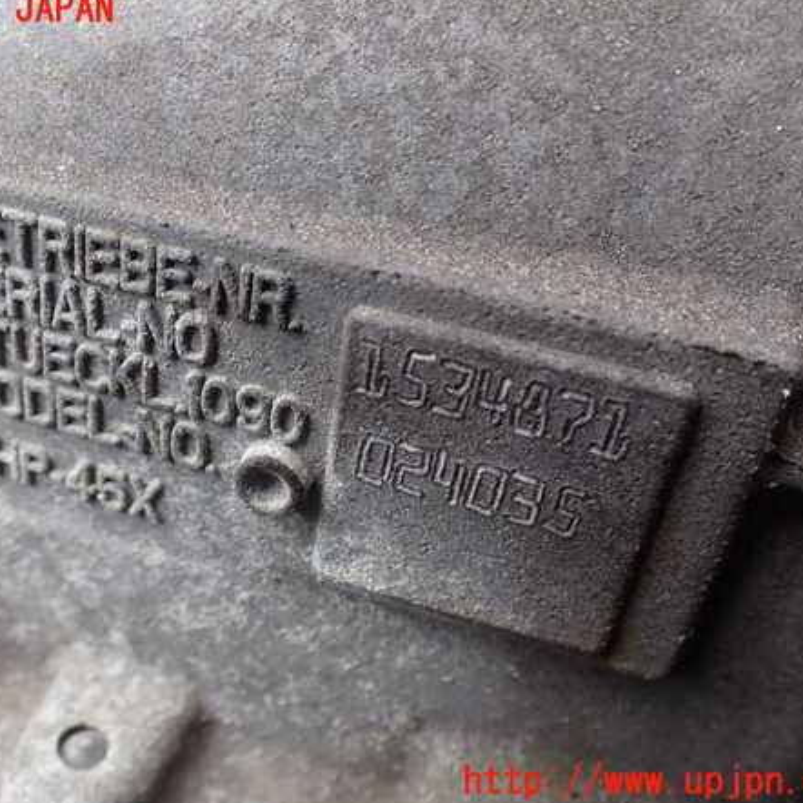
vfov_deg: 46.0
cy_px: 396
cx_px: 329
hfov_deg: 45.8
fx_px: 945
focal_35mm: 36
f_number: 2.3
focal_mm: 5.4
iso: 100
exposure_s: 1/125
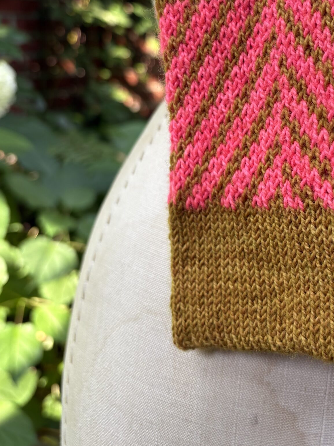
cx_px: 258
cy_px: 136
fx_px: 553
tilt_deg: -8.6
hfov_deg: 32.8
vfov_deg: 43.0
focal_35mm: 43
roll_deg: -0.3
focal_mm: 5.96
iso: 50
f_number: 1.6
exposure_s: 1/122
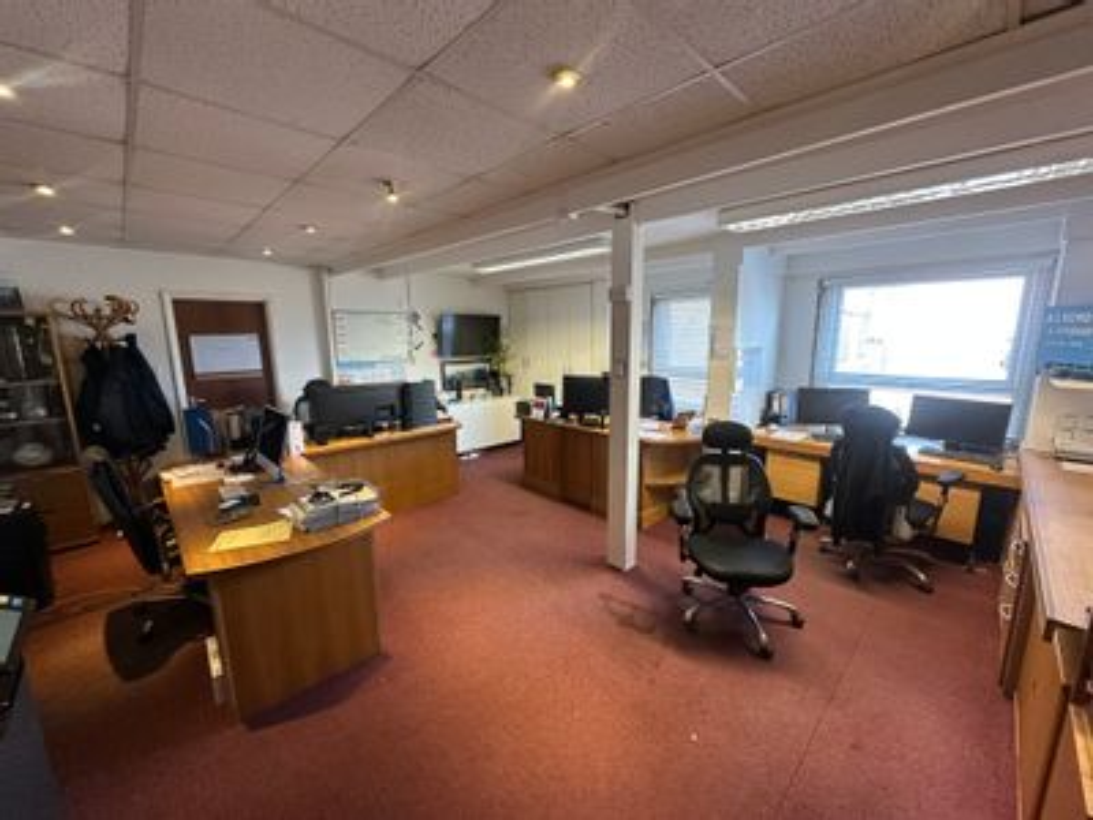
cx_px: 546
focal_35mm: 14
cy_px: 410
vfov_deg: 85.7
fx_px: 442
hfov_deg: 102.1
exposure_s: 1/100
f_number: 2.2
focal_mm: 2.22
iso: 250
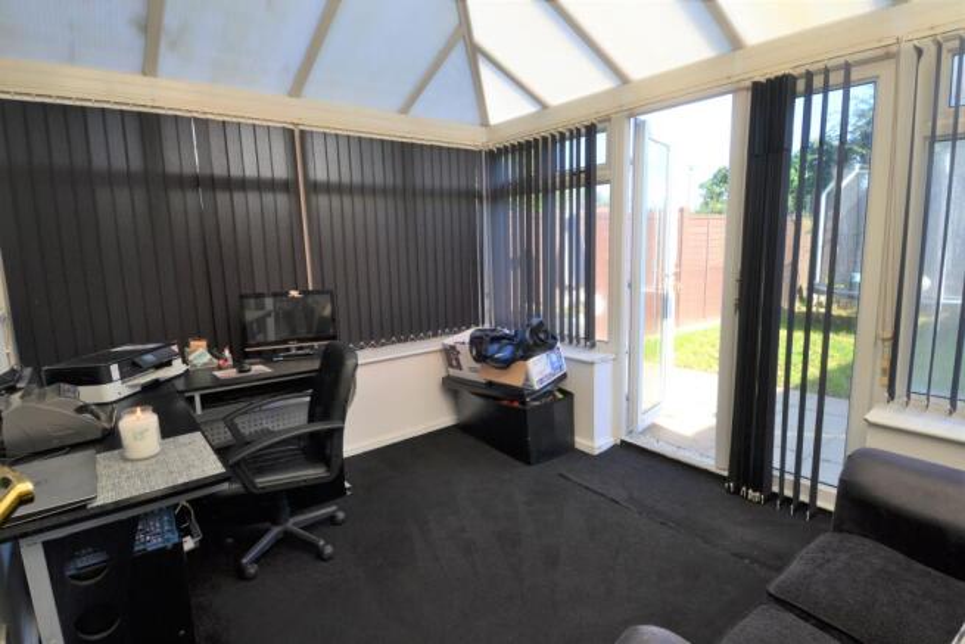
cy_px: 322
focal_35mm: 18
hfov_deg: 90.0
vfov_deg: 67.4
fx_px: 483
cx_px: 482
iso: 400
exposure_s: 1/125
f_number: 9
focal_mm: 12
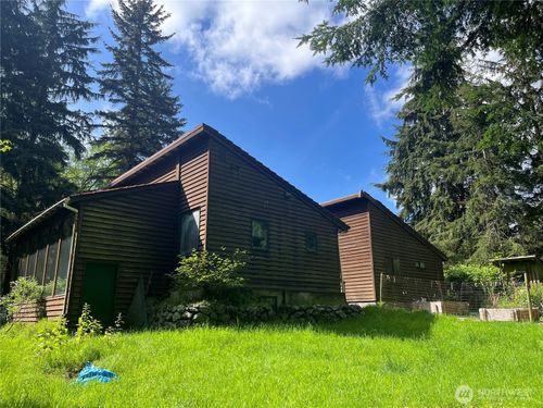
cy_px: 204
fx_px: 408
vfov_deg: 53.1
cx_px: 272
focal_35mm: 26
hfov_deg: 67.3
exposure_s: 1/1748
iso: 50
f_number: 1.6
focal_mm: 5.1
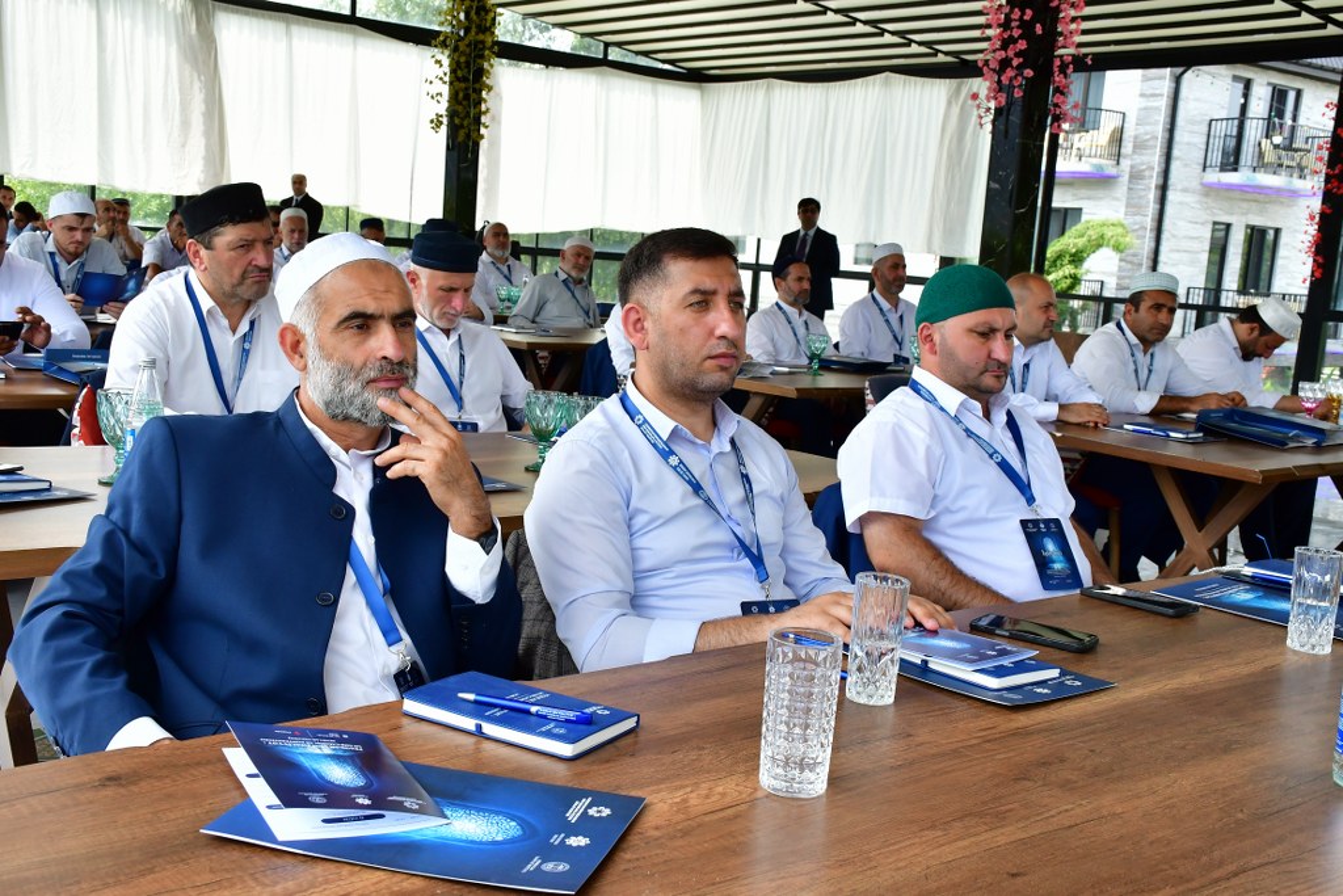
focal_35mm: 40
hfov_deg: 48.5
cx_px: 672
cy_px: 448
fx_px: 1492
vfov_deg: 33.4
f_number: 10
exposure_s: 1/400
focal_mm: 27
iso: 1250
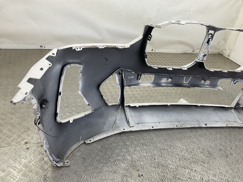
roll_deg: -13.7
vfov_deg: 48.2
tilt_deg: -31.7
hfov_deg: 61.7
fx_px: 204
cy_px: 91
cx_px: 122
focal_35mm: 29
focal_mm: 3
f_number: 1.8
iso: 20
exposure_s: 1/100
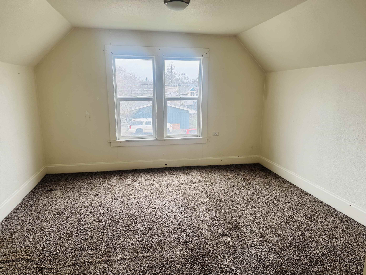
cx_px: 183
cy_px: 138
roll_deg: -0.6
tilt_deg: -10.6
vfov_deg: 56.8
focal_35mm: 24
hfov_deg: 71.6
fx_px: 254
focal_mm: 6.76
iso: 100
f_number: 1.78
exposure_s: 1/172
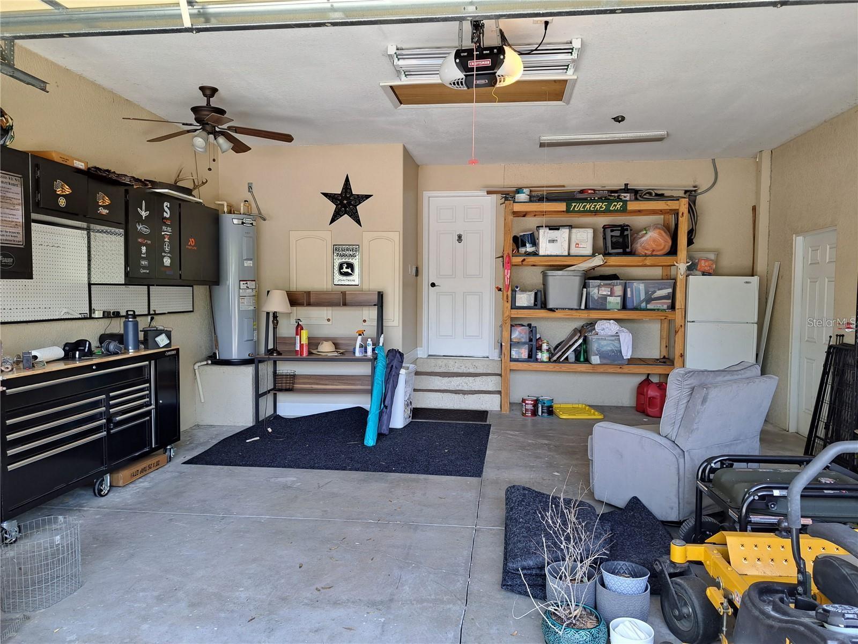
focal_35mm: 24
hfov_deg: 71.6
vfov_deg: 56.8
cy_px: 322
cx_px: 429
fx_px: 595
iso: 50
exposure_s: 1/60
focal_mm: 5.23
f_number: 1.8
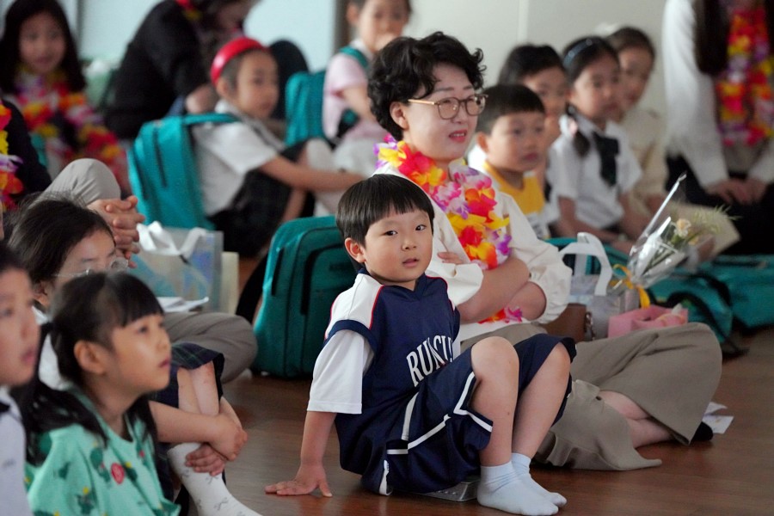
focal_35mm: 200
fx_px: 4300
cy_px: 258
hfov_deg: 10.3
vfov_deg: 6.9
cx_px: 387
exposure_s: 1/250
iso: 12800
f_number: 3.5
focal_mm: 200
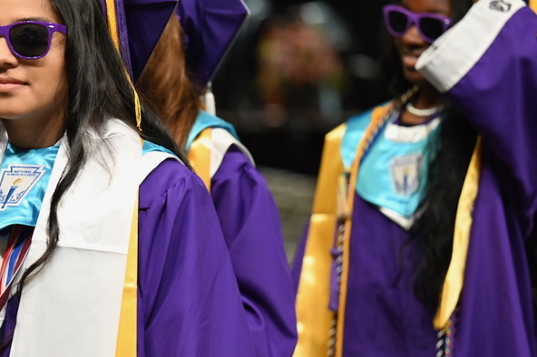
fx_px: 2683
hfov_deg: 11.4
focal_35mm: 180
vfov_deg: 7.6
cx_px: 109
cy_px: 224
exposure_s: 1/125
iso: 1400
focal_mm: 104
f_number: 2.8
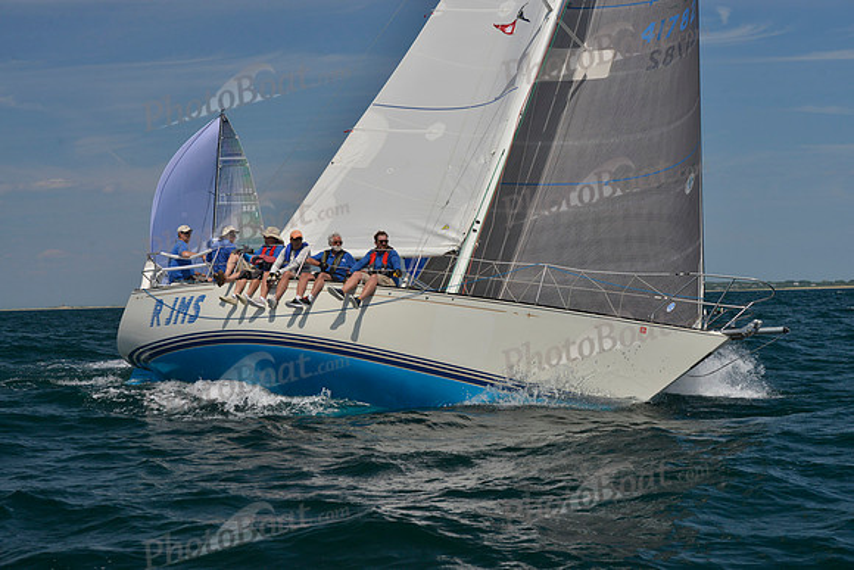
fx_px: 1661
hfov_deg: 28.8
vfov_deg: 19.5
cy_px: 285
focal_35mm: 70
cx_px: 427
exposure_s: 1/800
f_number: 10
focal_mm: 70
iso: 400
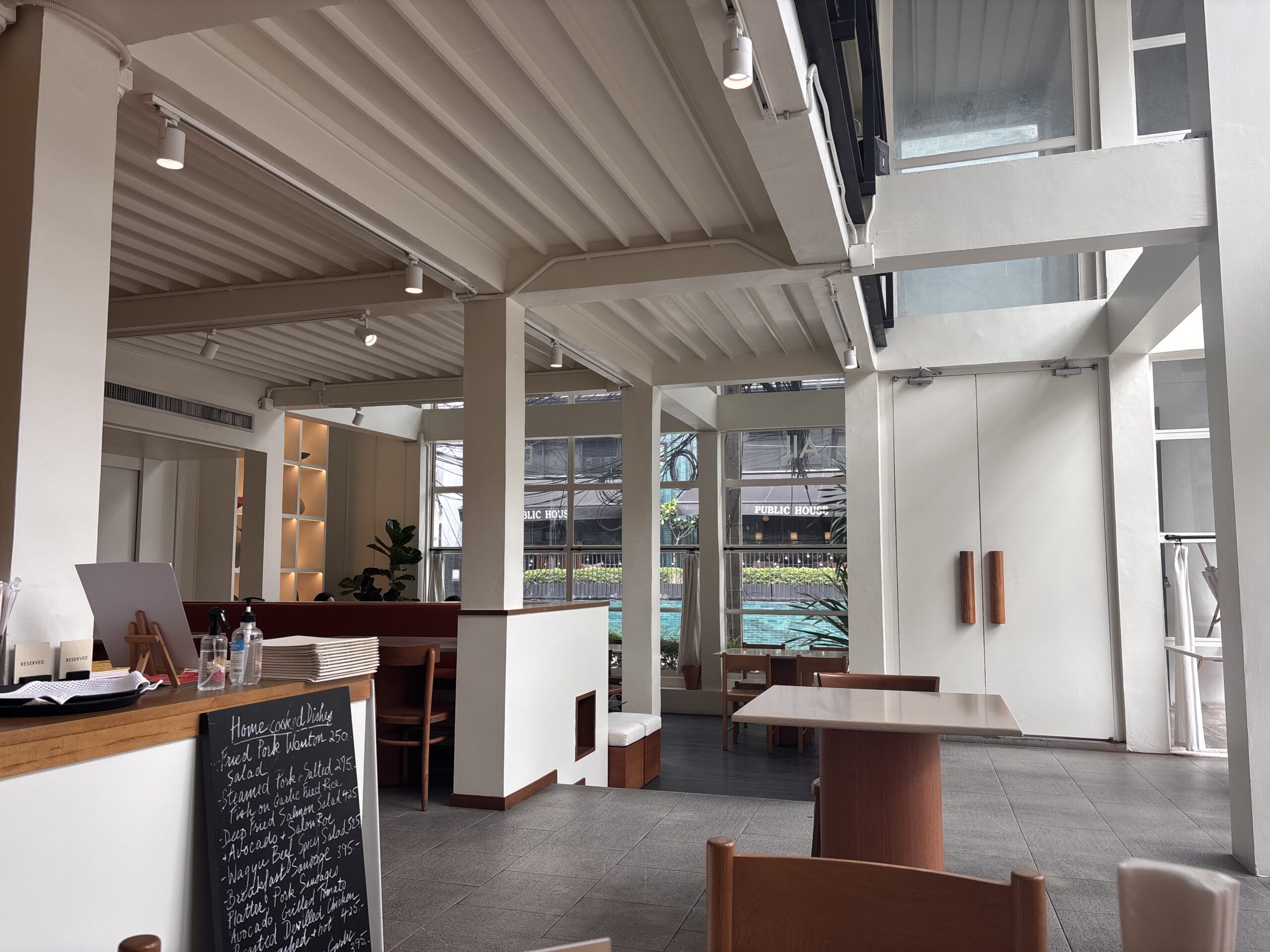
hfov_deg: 67.3
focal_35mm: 26
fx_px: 954
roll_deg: -0.3
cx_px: 635
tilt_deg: +6.0
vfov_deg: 53.1
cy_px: 476
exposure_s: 1/214
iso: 40
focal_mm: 5.96
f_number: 1.6
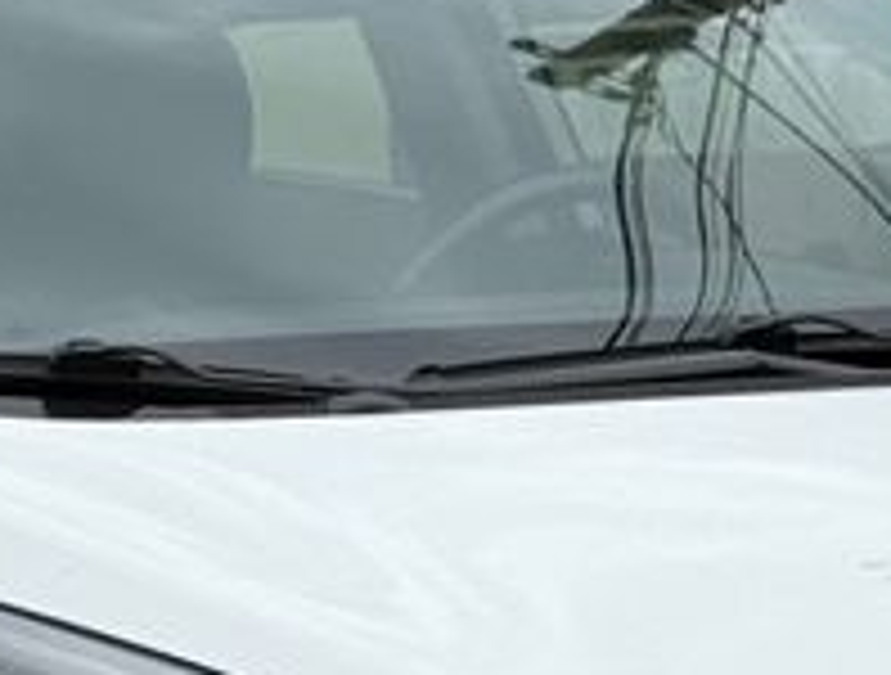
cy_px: 796
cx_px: 281
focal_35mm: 231
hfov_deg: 8.5
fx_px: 5968
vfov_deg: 6.4
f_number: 1.78
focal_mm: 6.76
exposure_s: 1/2667
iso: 64
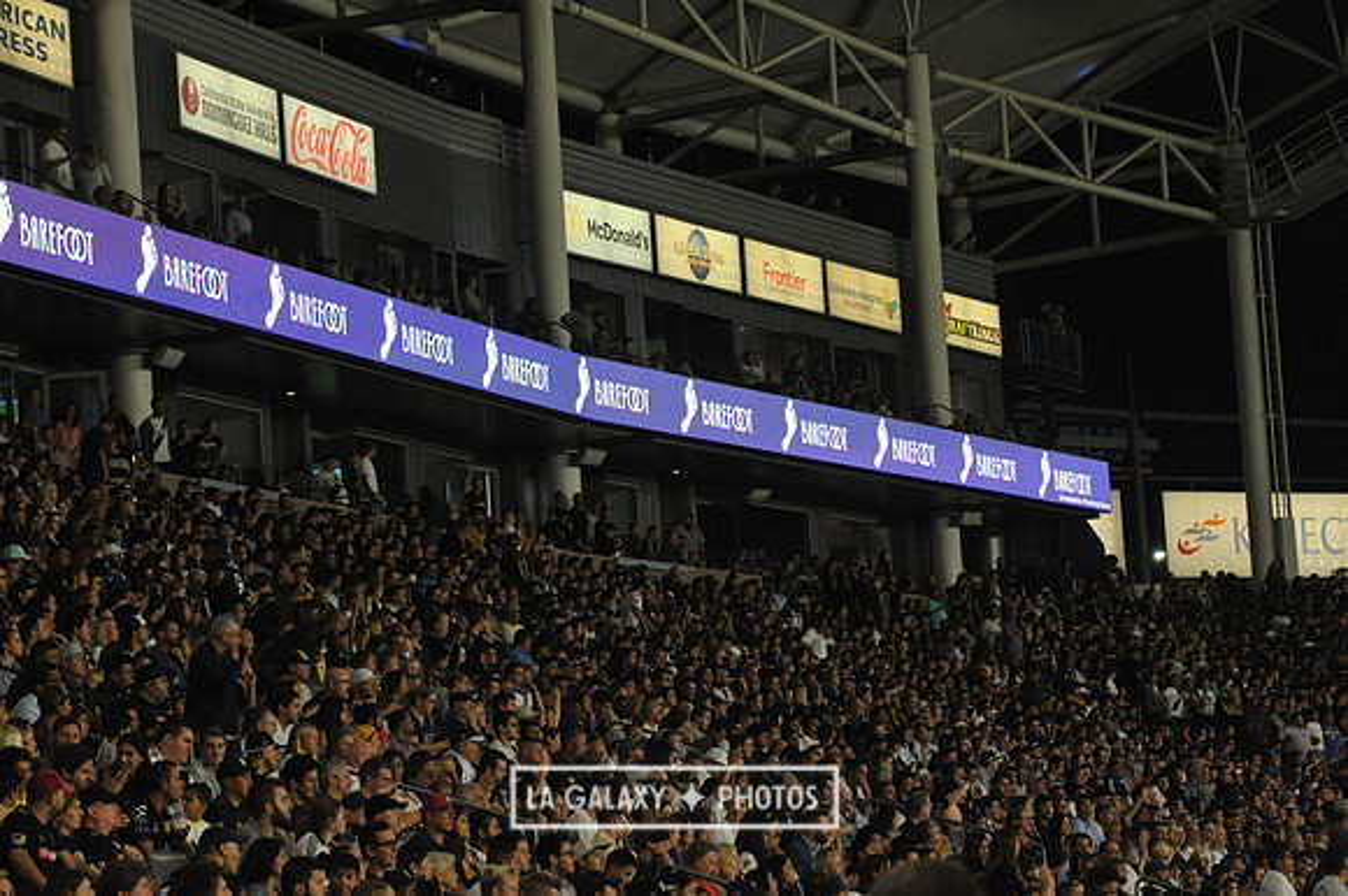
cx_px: 674
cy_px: 448
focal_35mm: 125
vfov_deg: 11.0
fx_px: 4678
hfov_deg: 16.4
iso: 3200
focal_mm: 125
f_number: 9
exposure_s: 1/320
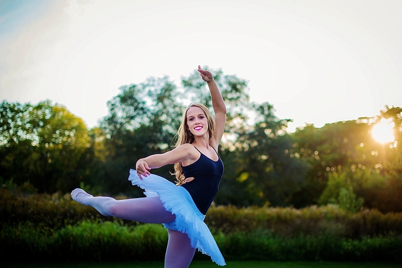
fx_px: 625
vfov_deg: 24.2
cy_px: 148
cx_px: 221
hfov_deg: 35.6
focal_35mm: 56
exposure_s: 1/1000
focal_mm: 50
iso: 200
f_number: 2
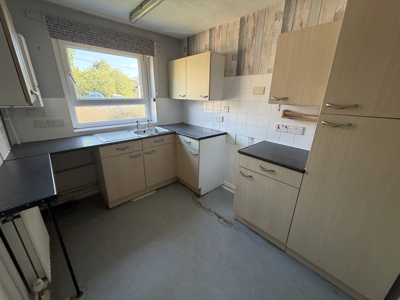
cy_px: 150
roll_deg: -0.9
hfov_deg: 102.1
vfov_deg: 85.7
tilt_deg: -18.1
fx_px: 162
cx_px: 200
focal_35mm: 14
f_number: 2.2
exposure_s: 1/103
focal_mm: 2.22
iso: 320
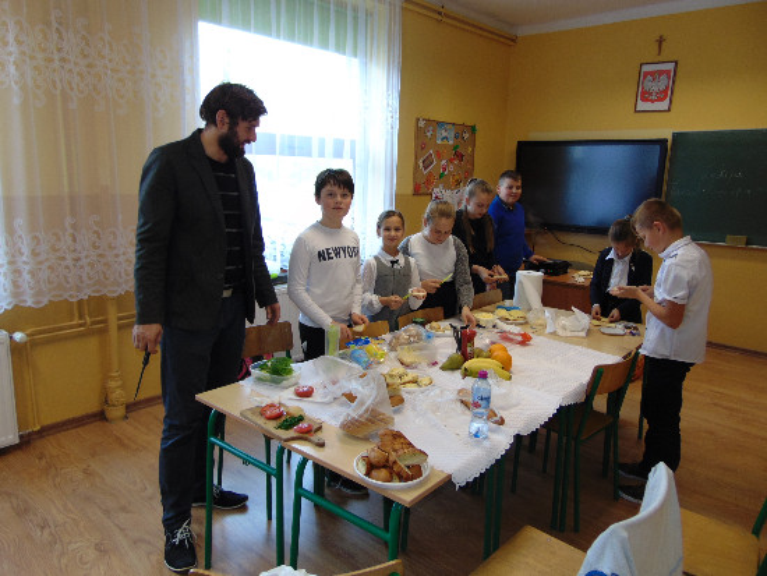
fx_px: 554
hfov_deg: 69.4
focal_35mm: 25
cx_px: 384
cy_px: 288
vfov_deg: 54.9
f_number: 3
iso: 100
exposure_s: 1/30
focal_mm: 4.5
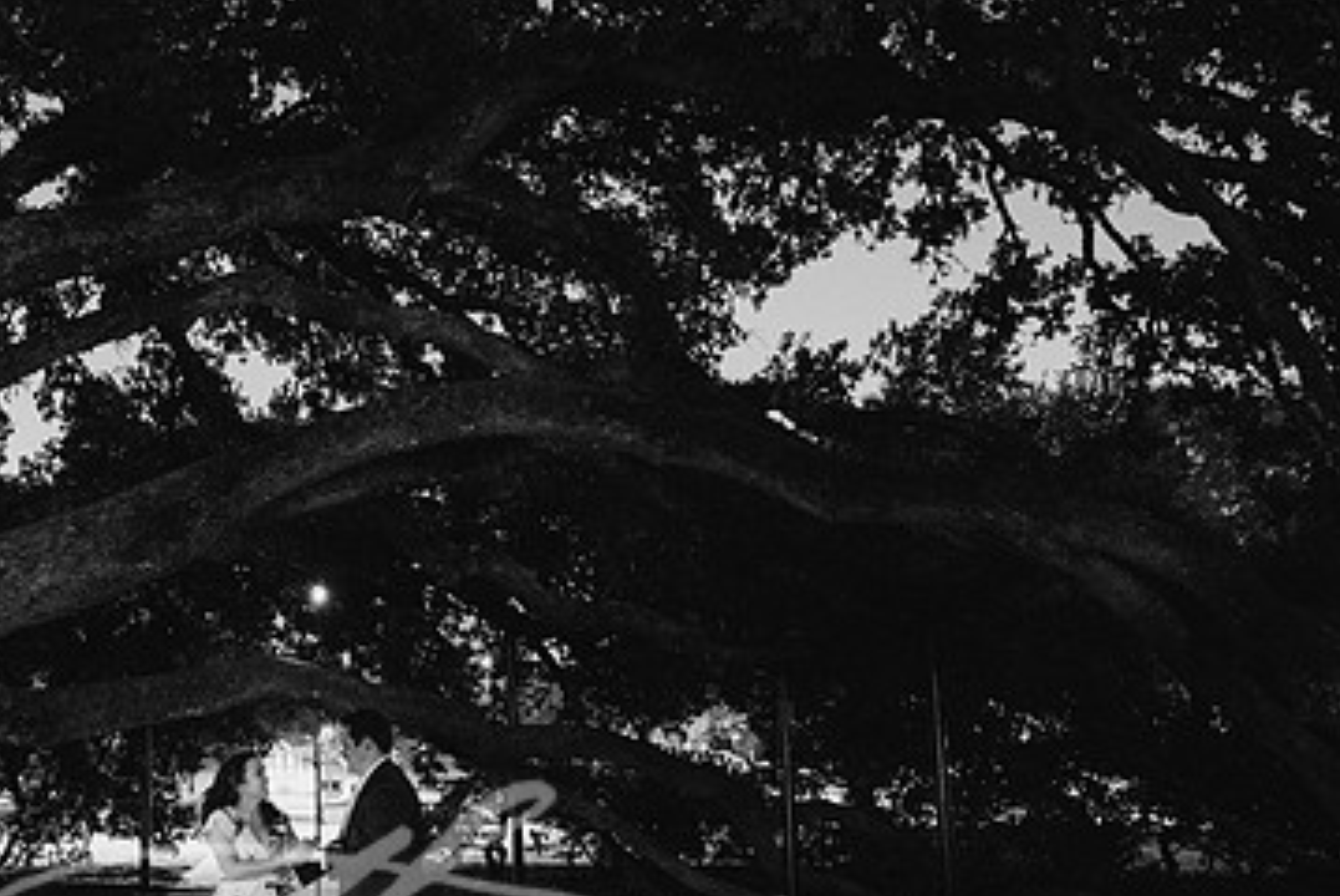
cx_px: 340
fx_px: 1714
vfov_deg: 29.2
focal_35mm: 46
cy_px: 569
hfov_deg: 41.5
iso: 5000
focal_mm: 28.5
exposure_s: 1/13
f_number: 2.8
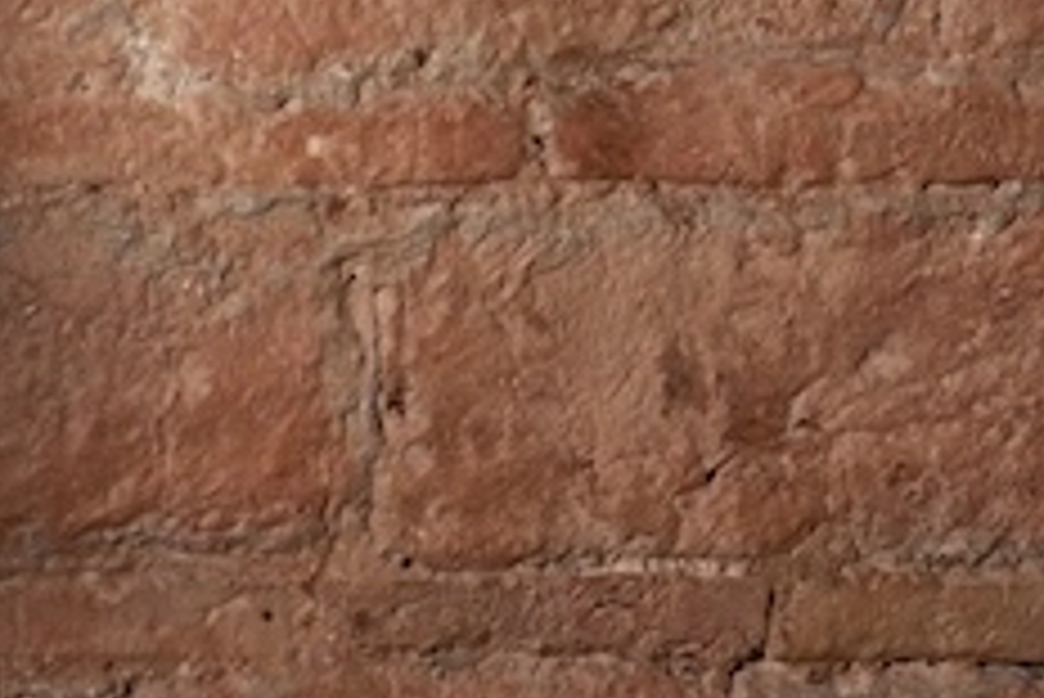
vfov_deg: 6.9
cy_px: -538
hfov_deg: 9.7
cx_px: -1228
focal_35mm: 194
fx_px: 5629
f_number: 5
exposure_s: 1/125
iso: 250
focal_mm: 44
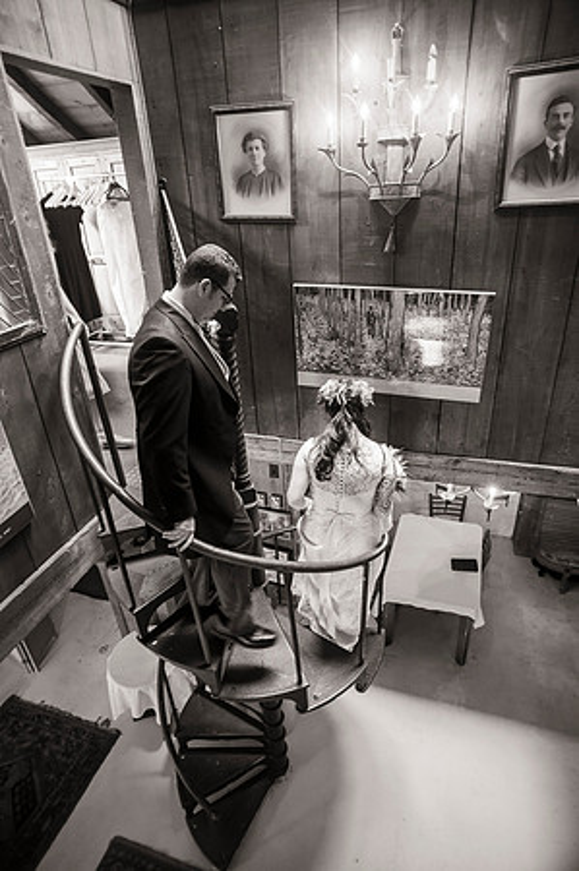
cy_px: 436
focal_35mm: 20
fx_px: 484
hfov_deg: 61.8
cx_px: 290
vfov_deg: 84.0
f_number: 2.8
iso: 1000
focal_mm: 20
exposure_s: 1/40
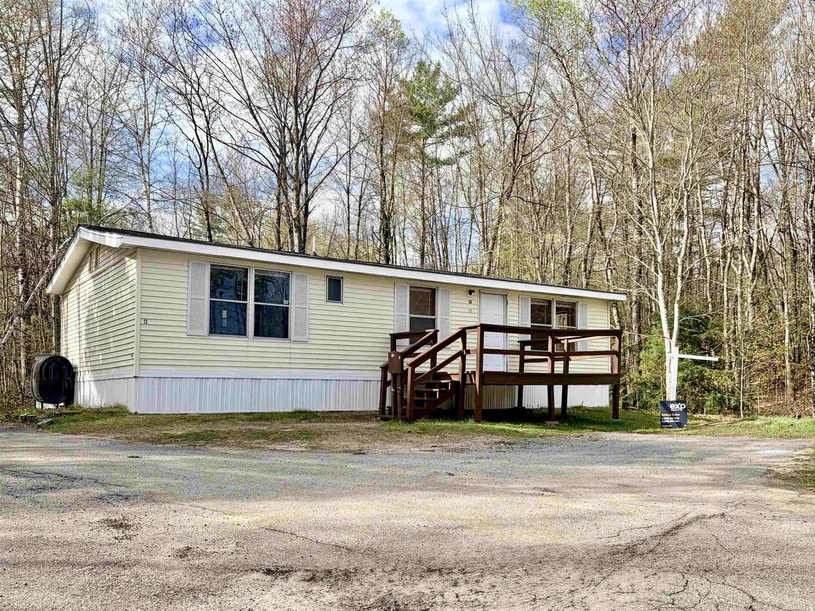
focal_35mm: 26
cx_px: 408
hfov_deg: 67.3
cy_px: 306
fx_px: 612
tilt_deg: +3.0
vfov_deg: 53.1
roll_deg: +0.5
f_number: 1.6
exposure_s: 1/2364
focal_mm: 5.96
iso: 50
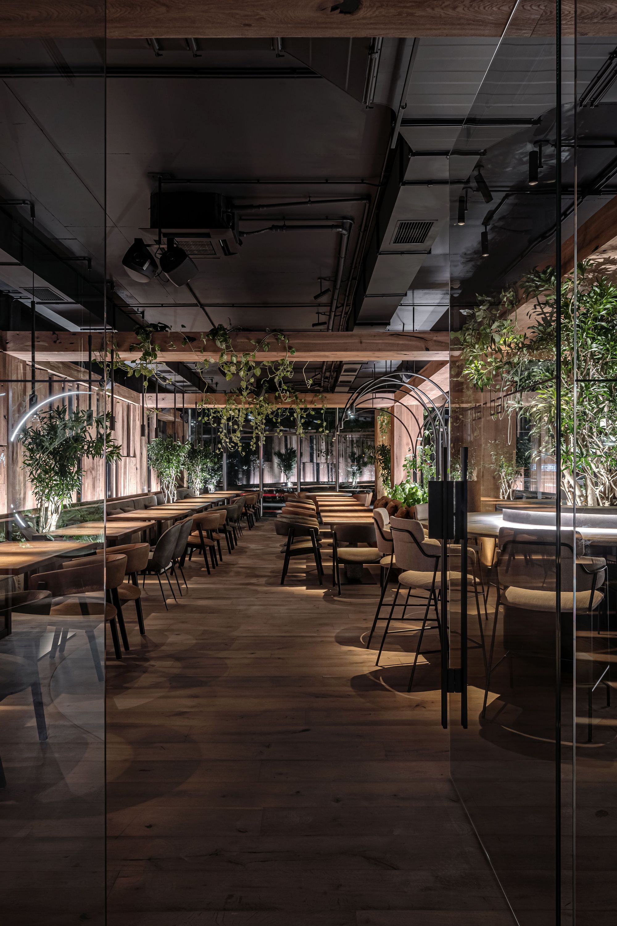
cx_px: 308
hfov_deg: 53.1
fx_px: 617
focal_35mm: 24
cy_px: 463
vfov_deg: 73.7
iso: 400
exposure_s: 1
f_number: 11
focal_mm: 24
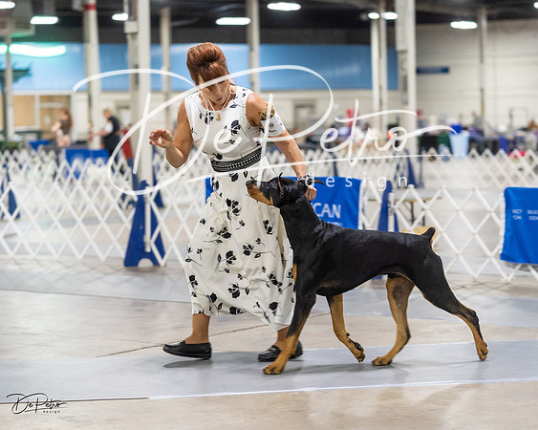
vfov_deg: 15.9
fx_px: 1542
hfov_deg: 19.8
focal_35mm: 97
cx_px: 269
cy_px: 215
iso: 2500
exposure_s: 1/160
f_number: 2.8
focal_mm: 86
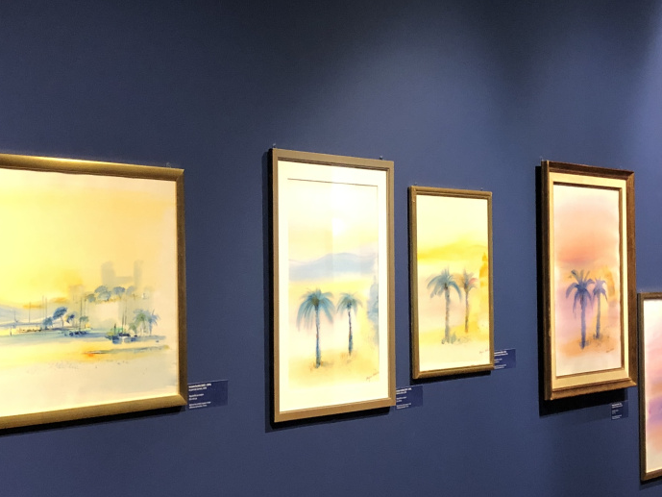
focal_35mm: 65
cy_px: 291
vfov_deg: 22.6
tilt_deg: +0.2
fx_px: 1243
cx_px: 293
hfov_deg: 29.8
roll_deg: -0.1
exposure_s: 1/14
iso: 100
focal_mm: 3.99
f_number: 1.8
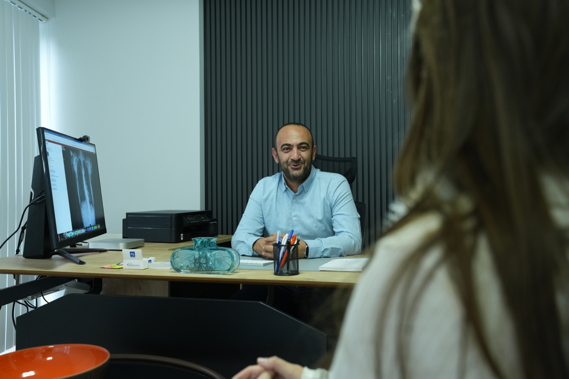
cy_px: 190
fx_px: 553
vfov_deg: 37.8
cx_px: 284
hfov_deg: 54.4
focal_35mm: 35
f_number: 4.5
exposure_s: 1/30
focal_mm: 35
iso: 1000
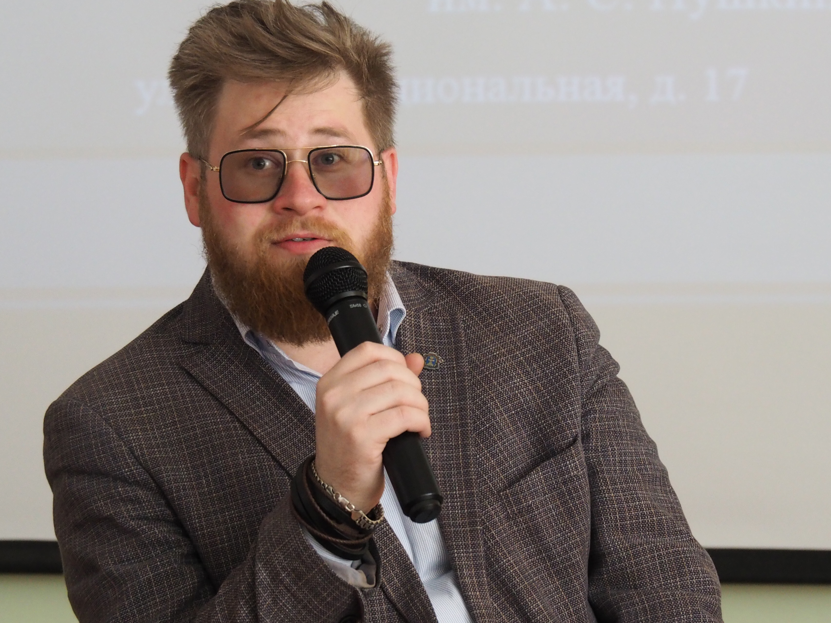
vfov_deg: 9.3
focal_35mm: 160
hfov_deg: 12.3
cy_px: 312
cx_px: 416
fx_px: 3841
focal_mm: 80
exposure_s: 1/50
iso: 1600
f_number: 5.5
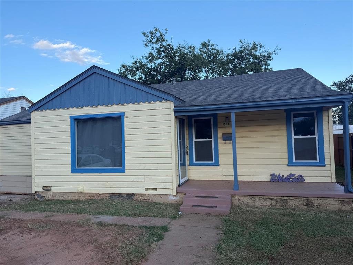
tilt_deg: +1.0
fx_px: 245
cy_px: 132
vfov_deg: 56.8
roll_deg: +2.2
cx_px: 176
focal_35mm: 24
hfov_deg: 71.6
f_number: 1.78
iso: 80
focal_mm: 6.76
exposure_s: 1/1060
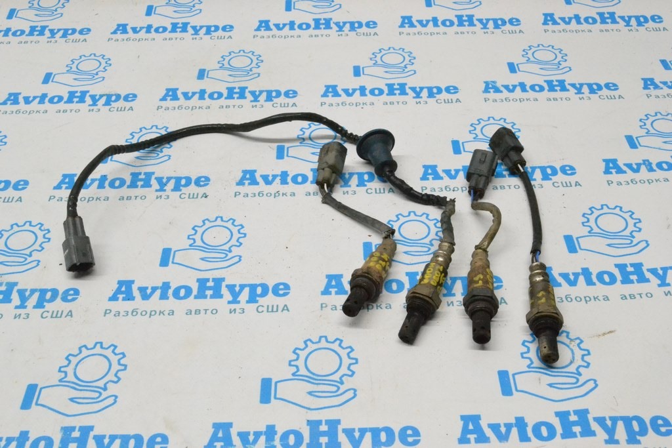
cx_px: 336
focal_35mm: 44
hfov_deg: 45.0
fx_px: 812
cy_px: 224
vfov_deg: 30.9
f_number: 13
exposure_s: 1/160
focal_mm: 29
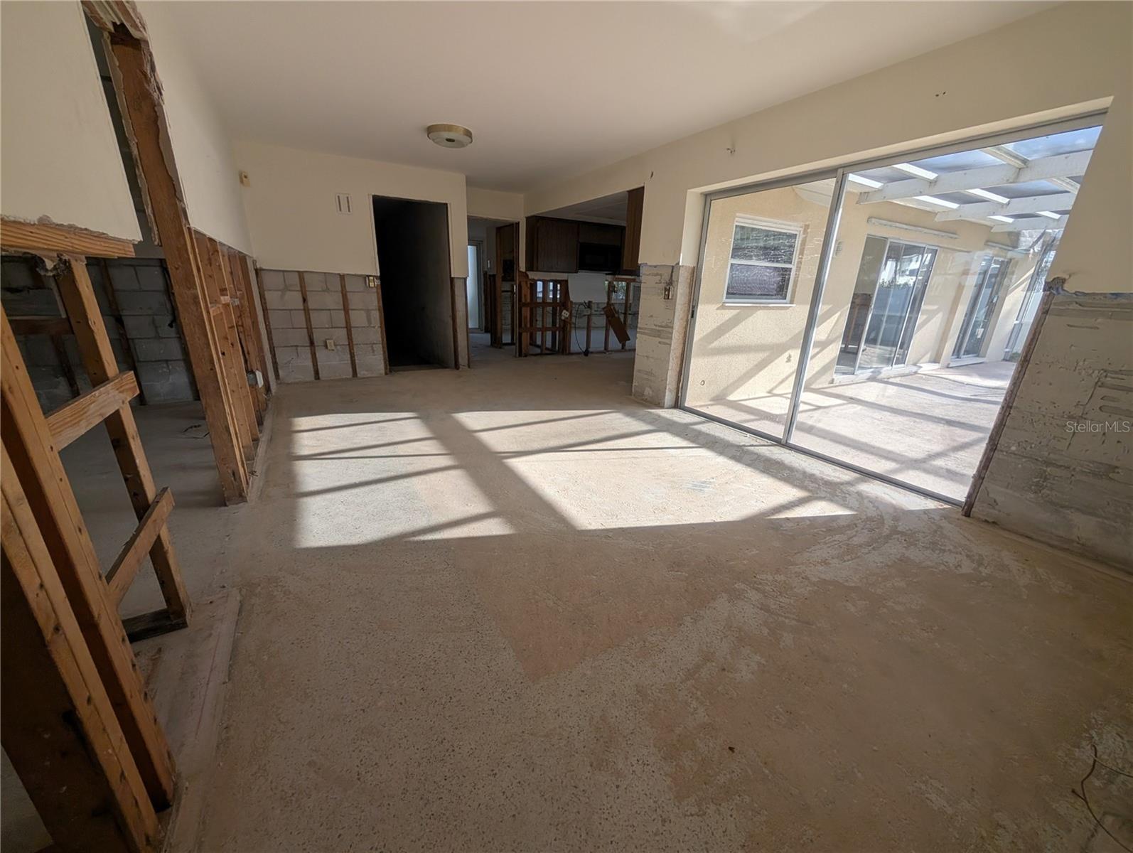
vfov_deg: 94.6
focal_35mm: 12
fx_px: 393
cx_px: 566
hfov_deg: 110.5
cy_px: 426
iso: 56
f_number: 1.7
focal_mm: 2.02
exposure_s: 1/1541
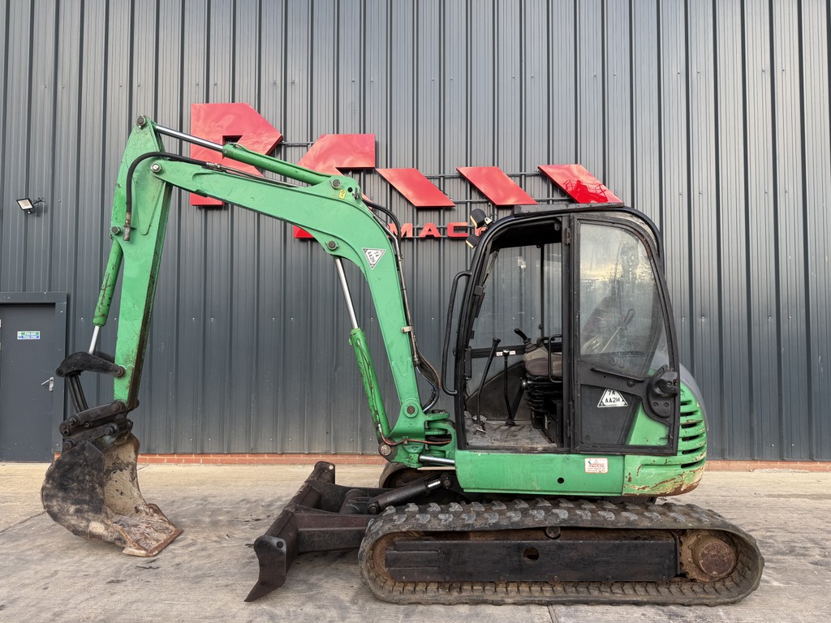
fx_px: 576
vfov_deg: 56.8
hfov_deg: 71.6
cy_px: 312
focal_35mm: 24
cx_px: 416
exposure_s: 1/309
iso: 80
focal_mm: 6.76
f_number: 1.78
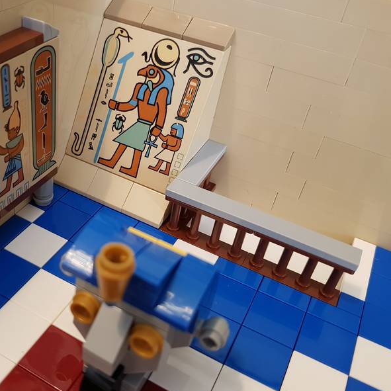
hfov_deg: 46.2
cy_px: 201
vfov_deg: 47.2
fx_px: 447
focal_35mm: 35
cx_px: 117
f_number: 1.7
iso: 200
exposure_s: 1/30
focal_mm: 4.2
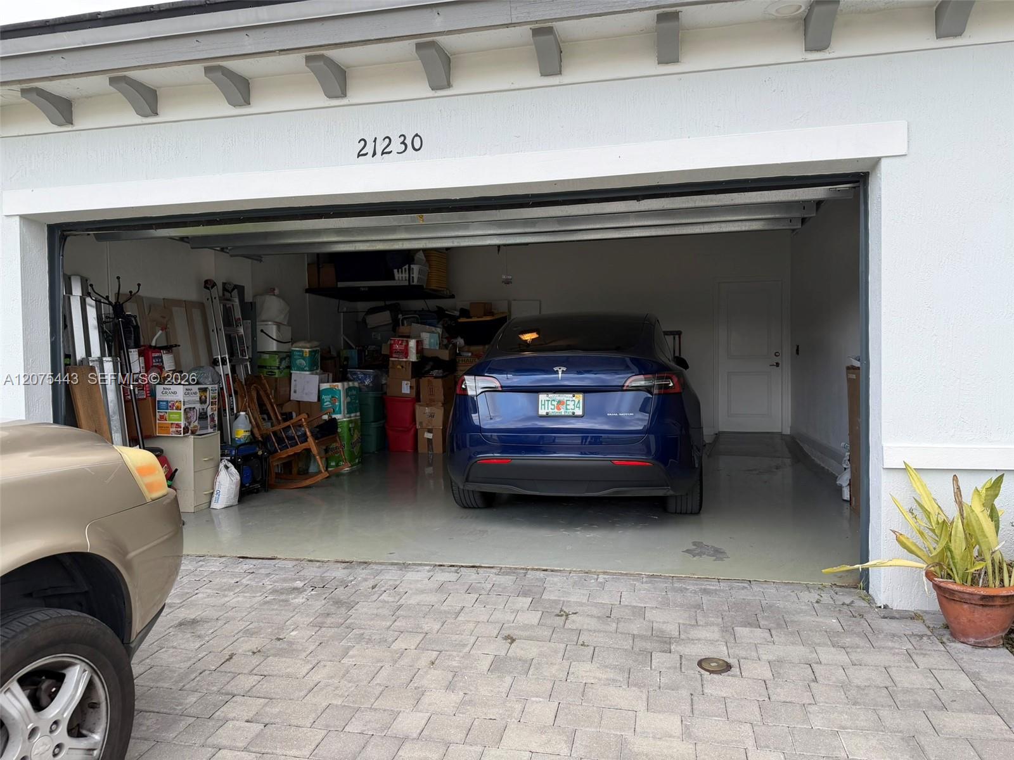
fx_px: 703
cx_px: 507
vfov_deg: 56.8
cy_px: 380
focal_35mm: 24
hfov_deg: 71.6
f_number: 1.78
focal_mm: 6.76
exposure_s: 1/344
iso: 80
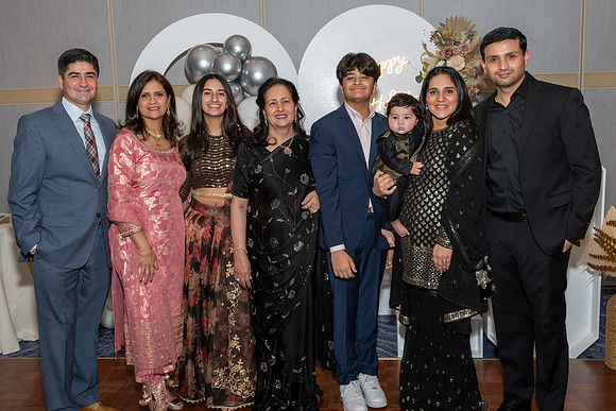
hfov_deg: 49.9
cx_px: 299
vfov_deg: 34.5
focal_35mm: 39
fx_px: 662
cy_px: 198
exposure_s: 1/250
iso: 500
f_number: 8
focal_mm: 22
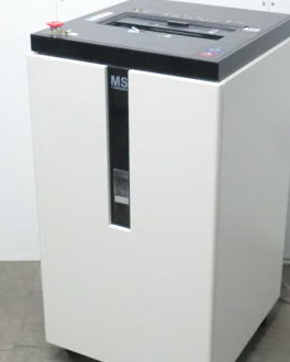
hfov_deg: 21.2
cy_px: 154
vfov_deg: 26.4
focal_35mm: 72
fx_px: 772
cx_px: 171
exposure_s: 1/40
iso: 800
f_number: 3.9
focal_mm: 6.9
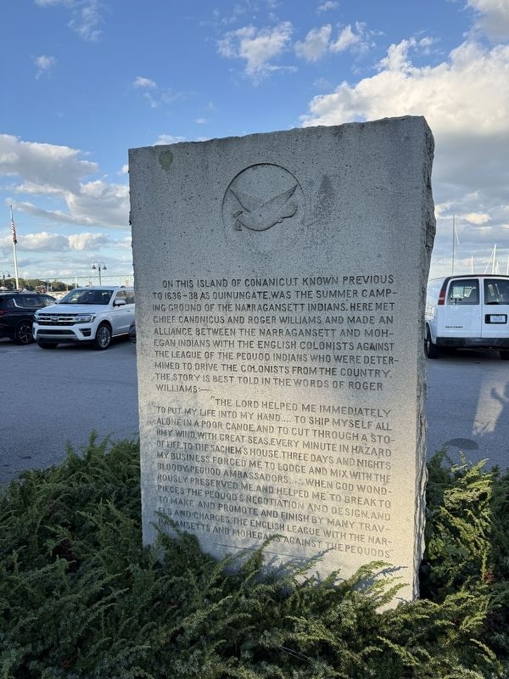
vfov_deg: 71.6
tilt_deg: -5.2
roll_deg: +2.1
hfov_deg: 56.8
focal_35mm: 24
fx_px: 471
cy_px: 340
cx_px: 254
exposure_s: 1/1855
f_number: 1.78
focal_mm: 6.76
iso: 80
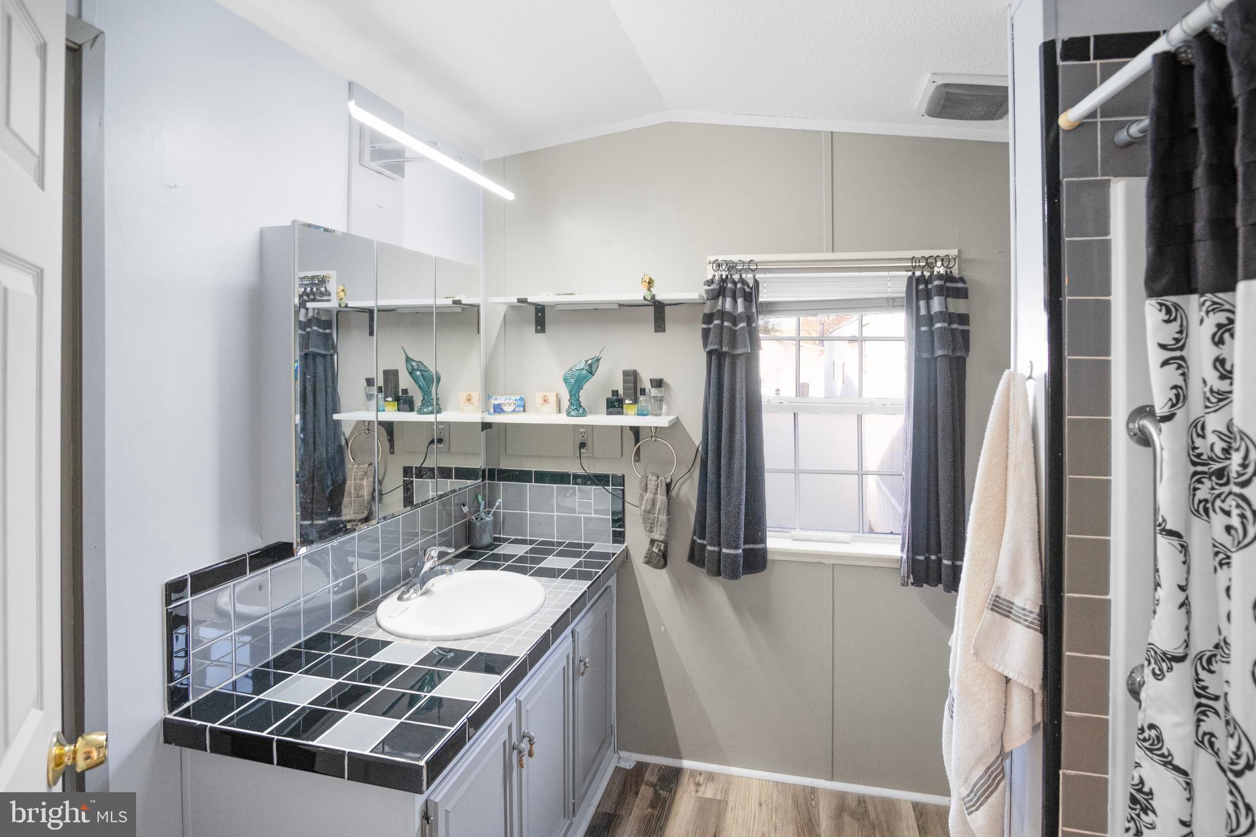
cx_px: 628
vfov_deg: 67.4
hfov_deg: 90.0
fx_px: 628
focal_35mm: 18
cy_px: 418
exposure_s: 1/60
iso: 1250
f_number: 3.2
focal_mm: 12
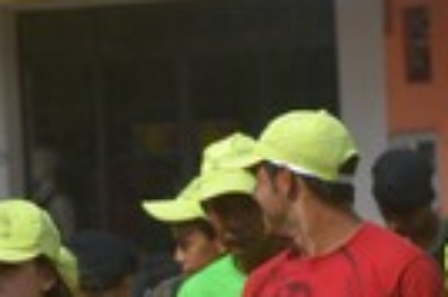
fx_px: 6264
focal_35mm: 504
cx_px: 455
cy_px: 280
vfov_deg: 2.7
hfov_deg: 4.1
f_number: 6.3
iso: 100
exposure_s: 1/640
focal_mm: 100
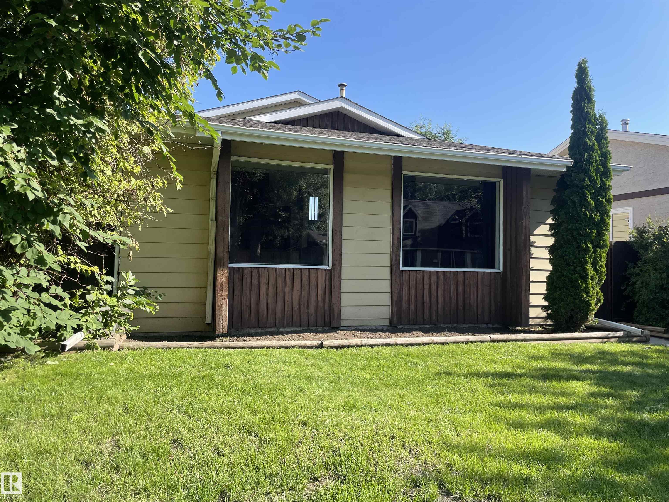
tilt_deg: +2.8
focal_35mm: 26
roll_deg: +0.1
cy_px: 251
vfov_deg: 53.1
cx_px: 334
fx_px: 502
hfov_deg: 67.3
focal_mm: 4.2
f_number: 1.6
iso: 32
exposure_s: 1/1289
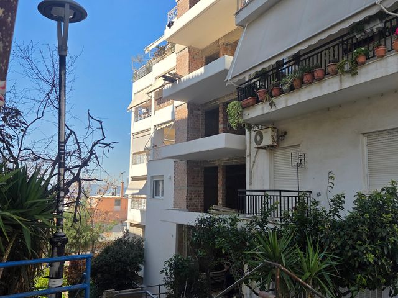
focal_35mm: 23
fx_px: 264
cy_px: 149
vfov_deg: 58.9
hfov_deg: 73.9
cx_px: 199
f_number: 1.8
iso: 80
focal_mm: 5.4
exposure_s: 1/4365
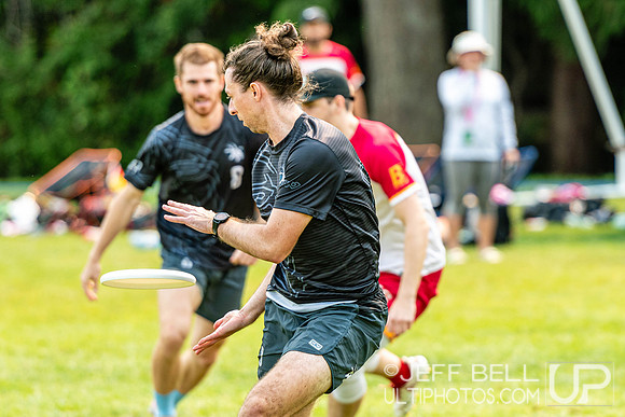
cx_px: 334
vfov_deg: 3.2
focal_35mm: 434
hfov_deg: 4.8
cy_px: 201
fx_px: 7528
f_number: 3.2
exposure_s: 1/1250
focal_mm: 200
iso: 180
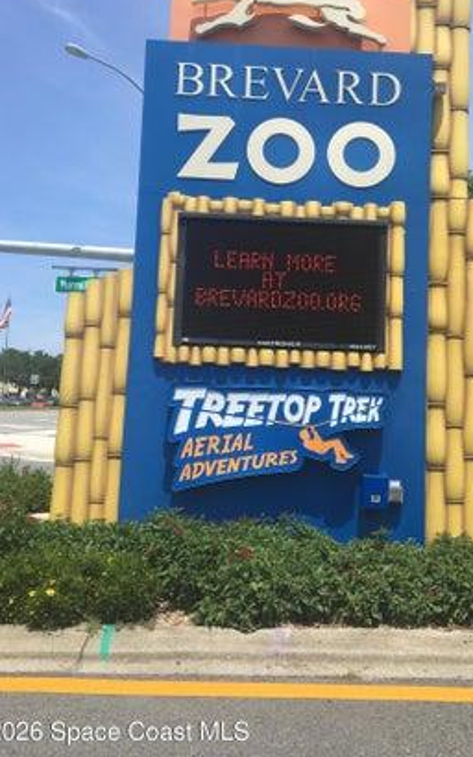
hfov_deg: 35.1
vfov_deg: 53.9
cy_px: 329
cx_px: 299
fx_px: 743
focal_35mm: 36
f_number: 2.2
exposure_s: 1/1508
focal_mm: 4.15
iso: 25
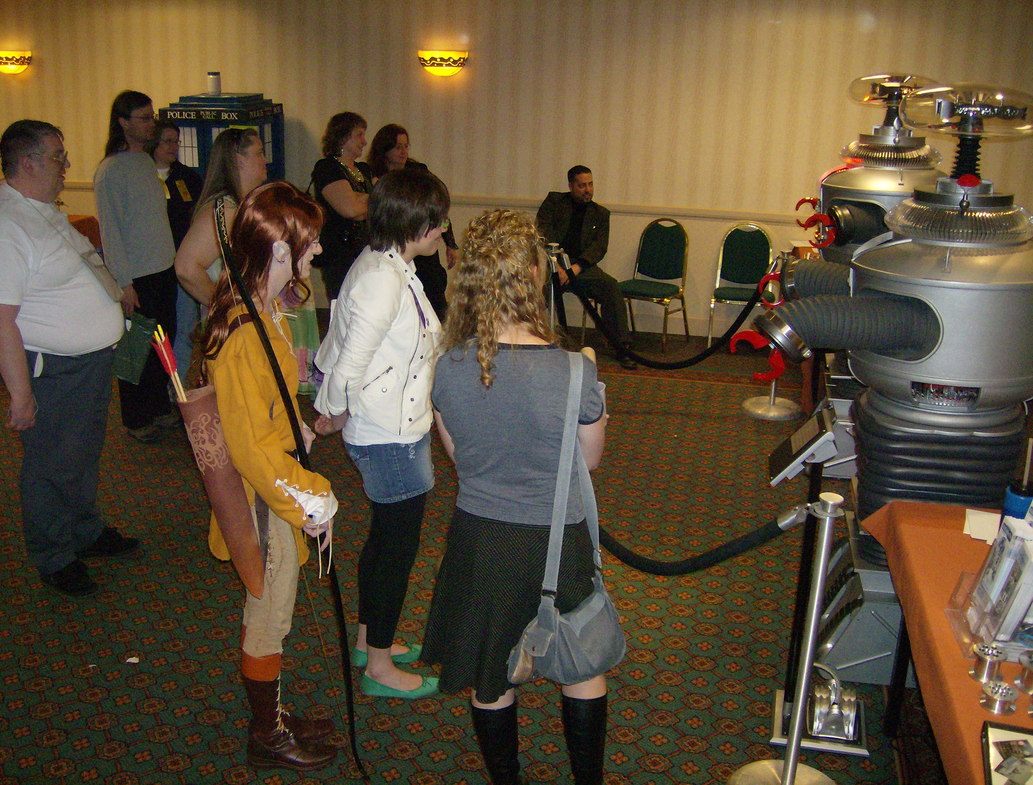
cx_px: 516
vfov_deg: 40.0
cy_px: 392
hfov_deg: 51.1
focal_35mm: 36
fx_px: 1079
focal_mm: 6
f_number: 2.8
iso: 200
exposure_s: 1/60
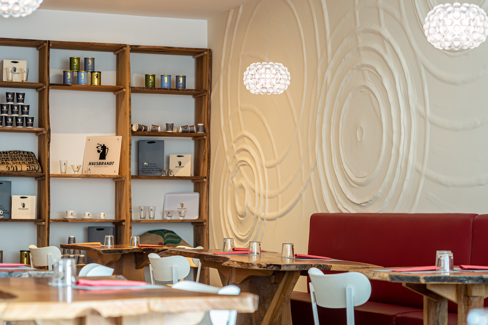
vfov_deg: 26.5
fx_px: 691
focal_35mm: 51
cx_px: 242
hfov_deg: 38.9
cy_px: 165
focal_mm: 50
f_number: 4
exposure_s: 1/30
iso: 400
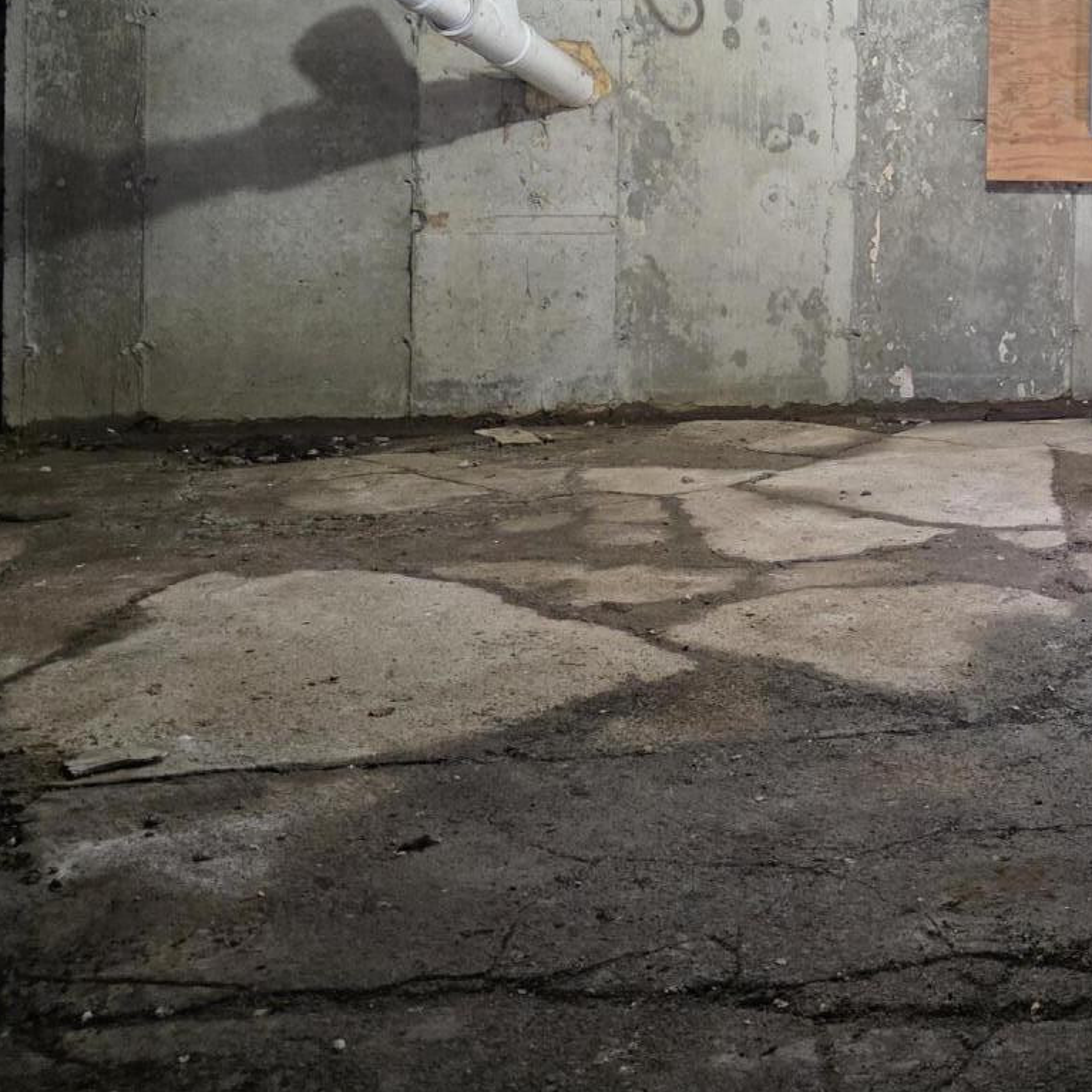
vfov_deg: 31.0
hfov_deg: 29.8
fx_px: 1892
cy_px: 147
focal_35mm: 53
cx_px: 1122
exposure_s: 1/120
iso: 1250
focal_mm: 6.3
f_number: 1.7
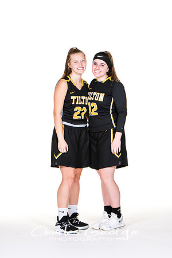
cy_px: 129
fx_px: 989
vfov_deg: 14.9
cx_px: 86
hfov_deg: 9.9
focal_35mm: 138
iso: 200
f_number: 6.3
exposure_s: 1/160
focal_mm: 92
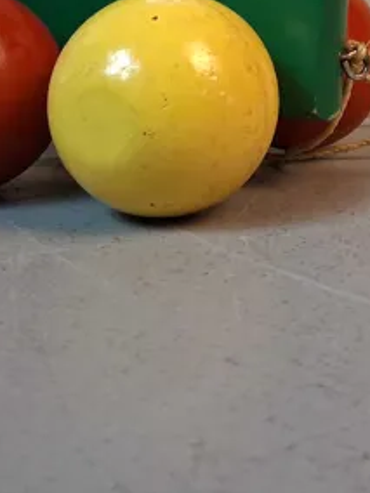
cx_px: 320
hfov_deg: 19.1
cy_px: -7
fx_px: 1083
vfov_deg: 24.4
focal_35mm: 76
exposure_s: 1/50
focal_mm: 4
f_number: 1.8
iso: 320
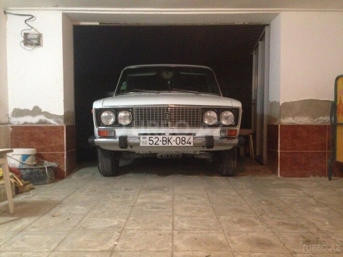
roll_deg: -0.9
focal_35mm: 33
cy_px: 128
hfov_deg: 55.4
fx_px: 327
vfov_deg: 42.9
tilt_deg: -1.1
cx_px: 172
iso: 500
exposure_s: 1/15
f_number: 2.4
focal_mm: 4.12
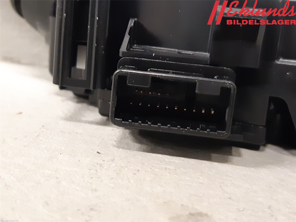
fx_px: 222
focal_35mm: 26
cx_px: 148
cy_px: 111
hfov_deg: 67.3
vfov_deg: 53.1
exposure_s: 1/25
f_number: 1.7
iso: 320
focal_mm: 3.93
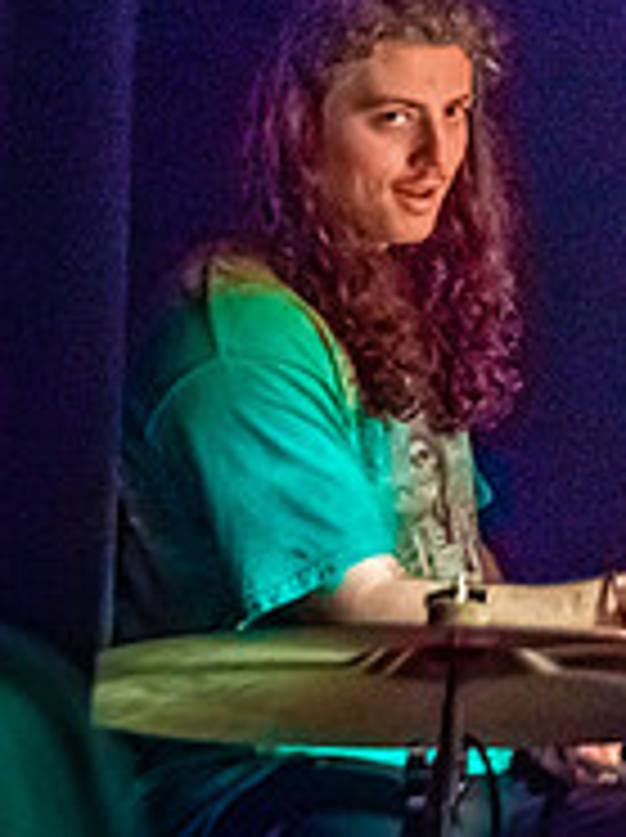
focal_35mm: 165
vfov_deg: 11.9
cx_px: 1297
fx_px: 3988
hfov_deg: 8.5
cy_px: -16
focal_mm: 55
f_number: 2.8
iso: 12800
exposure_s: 1/60
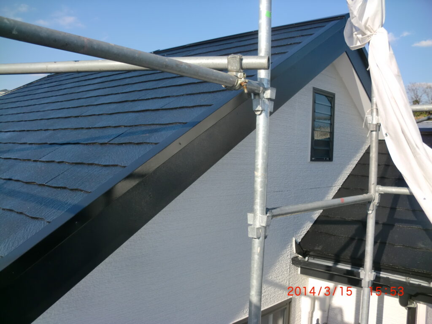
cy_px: 162
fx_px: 437
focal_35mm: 35
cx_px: 216
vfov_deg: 40.7
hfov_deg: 52.6
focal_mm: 6.3
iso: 64
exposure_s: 1/800
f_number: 3.1
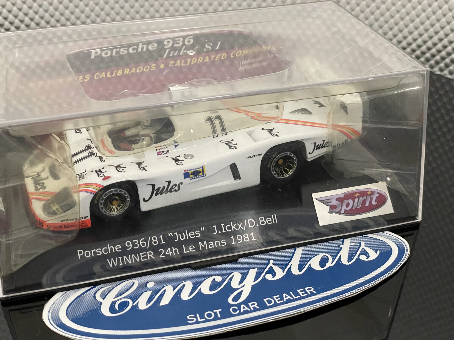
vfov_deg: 28.0
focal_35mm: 52
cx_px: 227
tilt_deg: -31.9
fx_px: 682
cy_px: 170
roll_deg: +2.4
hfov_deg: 36.8
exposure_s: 1/60
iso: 800
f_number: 2
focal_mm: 6
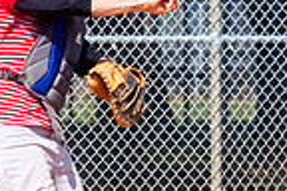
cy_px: 49
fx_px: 8099
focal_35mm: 1016
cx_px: 366
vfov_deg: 1.4
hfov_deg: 2.0
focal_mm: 90
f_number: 4.5
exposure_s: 1/1600
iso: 250
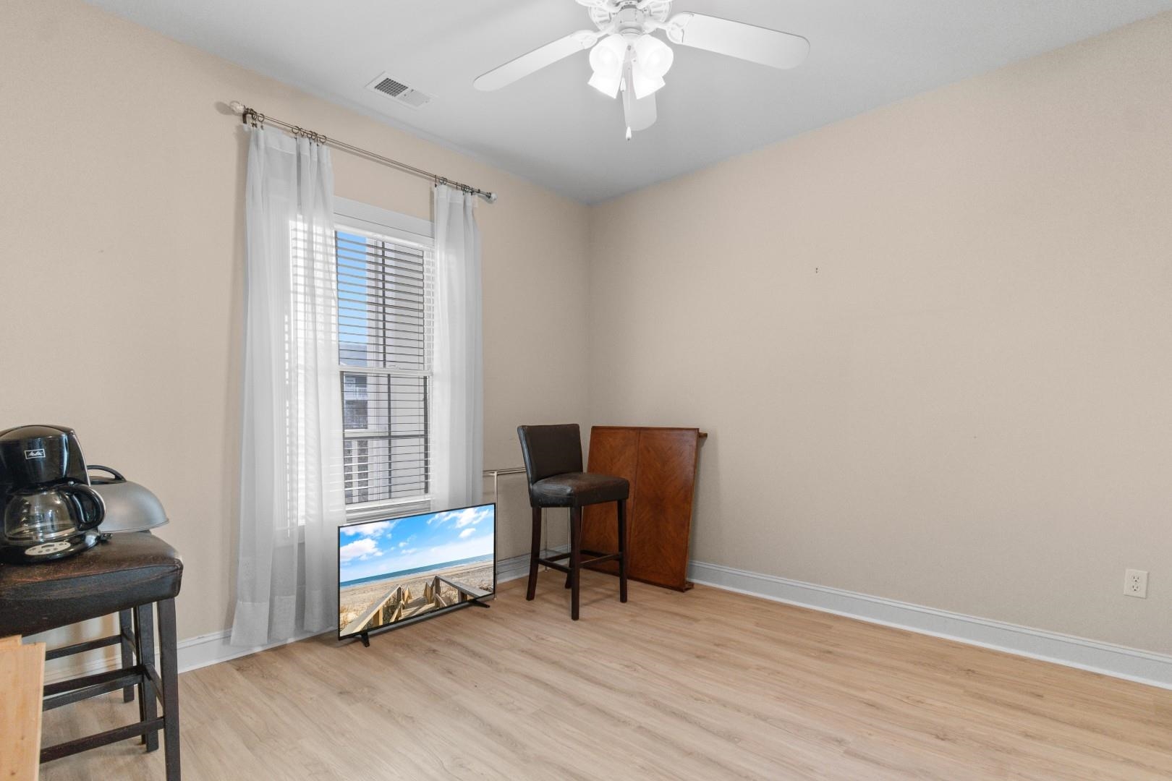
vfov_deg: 73.7
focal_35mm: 16
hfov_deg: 96.7
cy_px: 390
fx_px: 521
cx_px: 586
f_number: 4.8
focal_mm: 11
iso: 100
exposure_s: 1.3
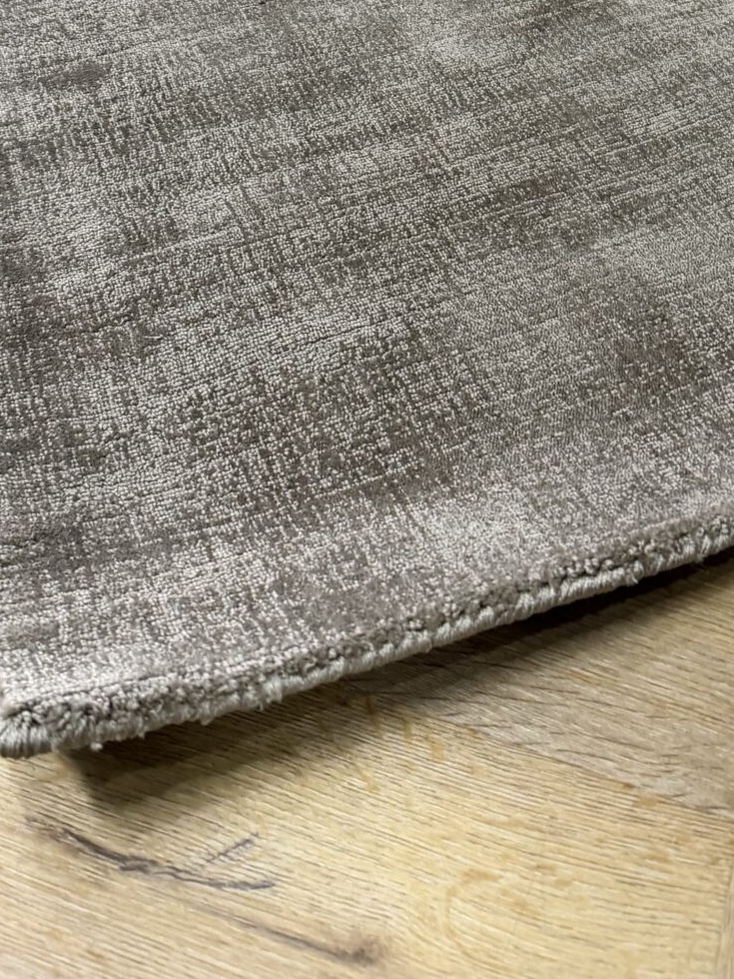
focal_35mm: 47
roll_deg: -2.5
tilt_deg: -39.3
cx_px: 438
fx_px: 1329
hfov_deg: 30.8
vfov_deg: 37.6
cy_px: 83
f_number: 1.78
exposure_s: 1/50
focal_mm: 6.76
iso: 320
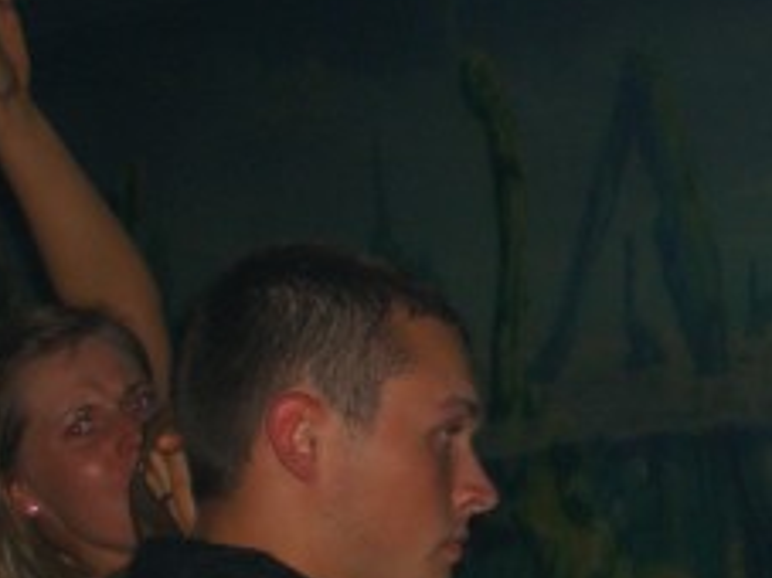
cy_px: 602
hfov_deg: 10.7
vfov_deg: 8.2
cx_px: 1003
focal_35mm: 180
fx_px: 4012
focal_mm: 14.2
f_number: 4
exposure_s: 1/60
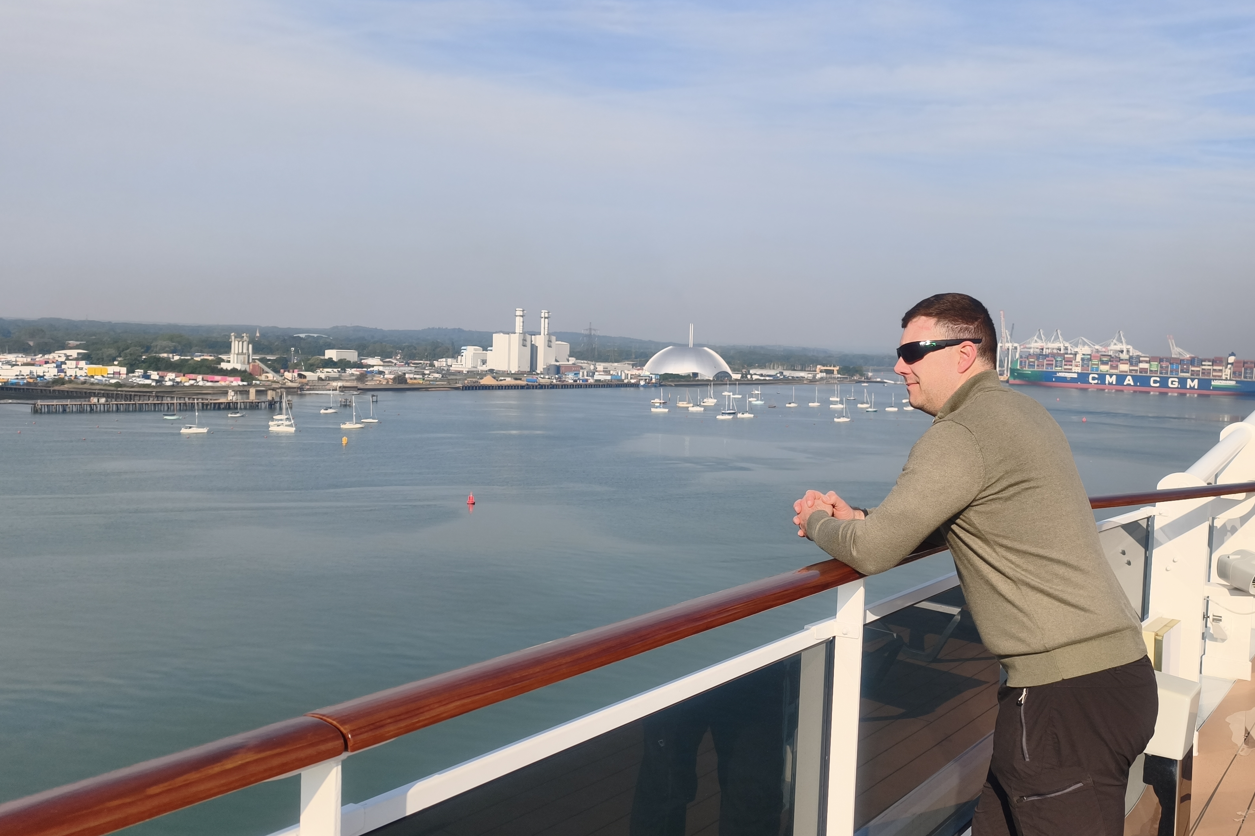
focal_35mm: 31
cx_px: 736
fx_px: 1081
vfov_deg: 42.3
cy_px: 398
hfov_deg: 59.9
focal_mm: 6.45
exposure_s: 1/5208
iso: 50
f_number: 1.62
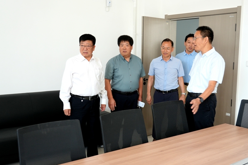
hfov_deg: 60.3
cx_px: 124
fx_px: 214
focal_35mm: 31
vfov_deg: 42.3
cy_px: 82
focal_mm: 31
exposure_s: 1/60
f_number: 4
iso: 250
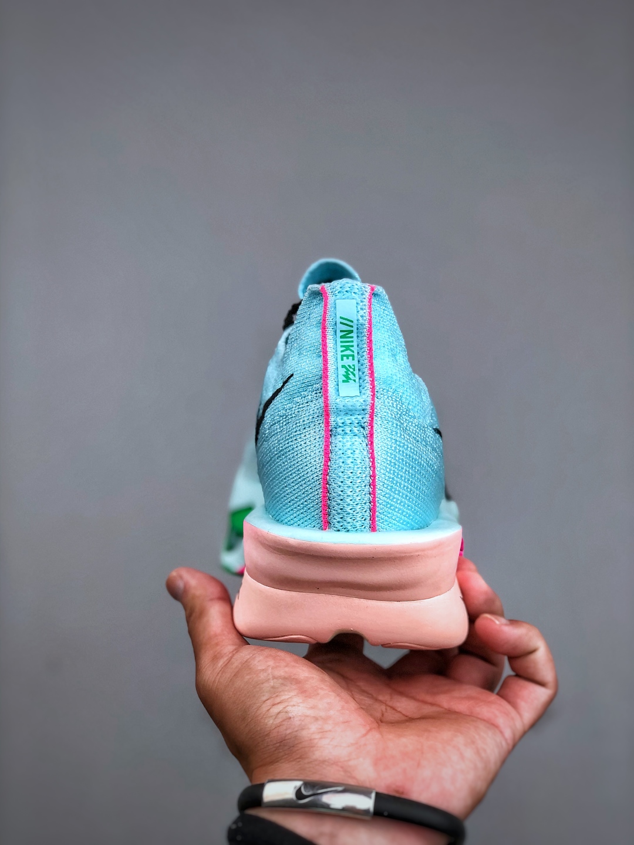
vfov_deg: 33.8
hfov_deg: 25.7
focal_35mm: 57
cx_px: 317
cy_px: 422
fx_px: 1392
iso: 32
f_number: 2.8
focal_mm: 6.6
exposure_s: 1/100
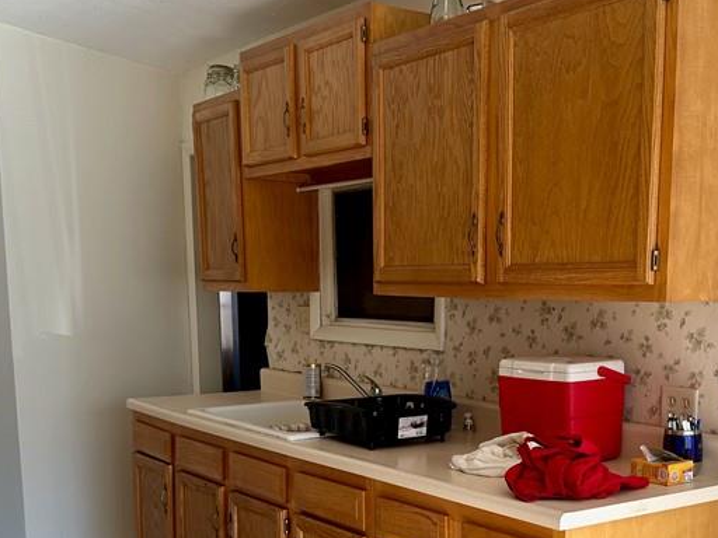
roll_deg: +0.2
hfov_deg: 39.4
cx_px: 440
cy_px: 419
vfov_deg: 29.7
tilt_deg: -8.8
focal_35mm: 48
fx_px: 996
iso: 64
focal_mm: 6.86
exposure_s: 1/188
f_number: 1.78
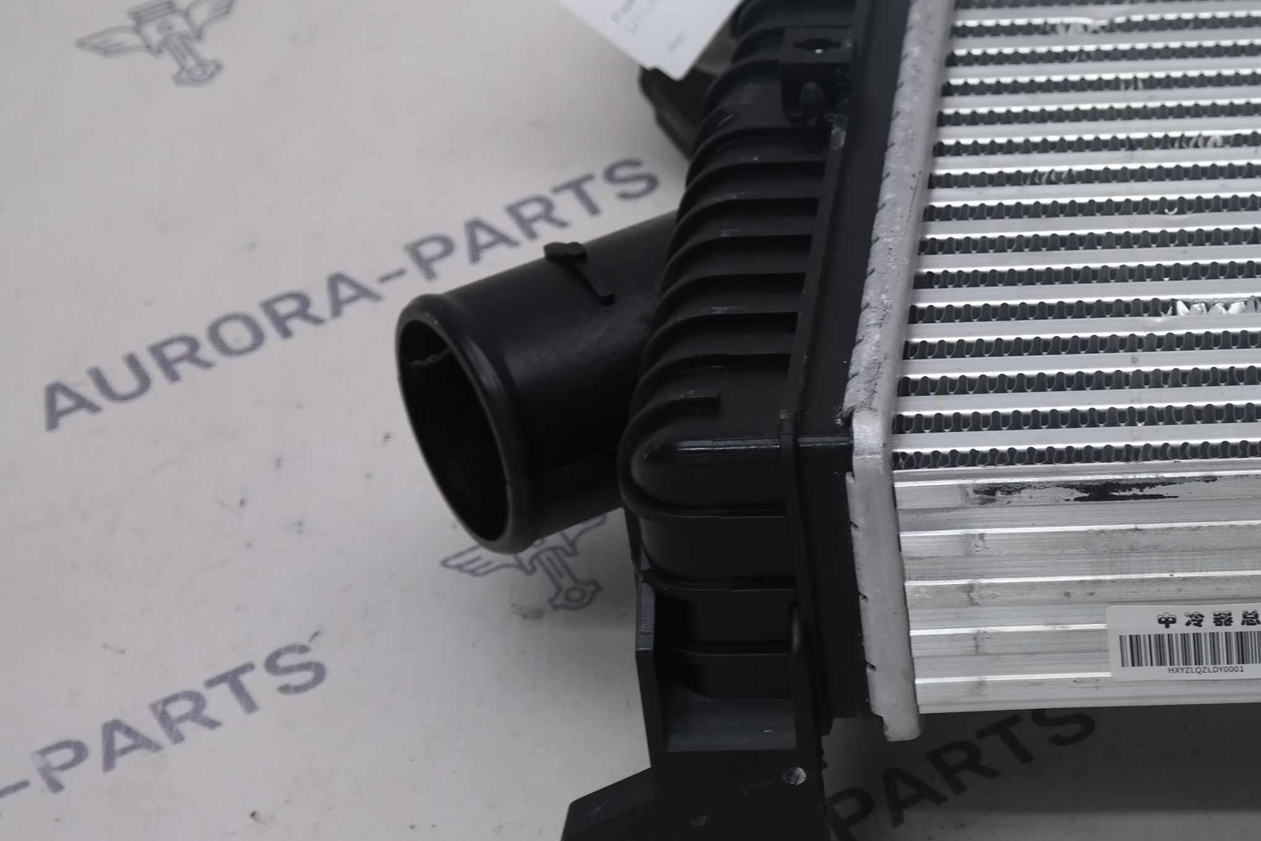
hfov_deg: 15.3
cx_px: 1186
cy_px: 400
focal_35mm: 132
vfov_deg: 10.4
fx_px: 4624
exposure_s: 1/80
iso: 400
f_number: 5.6
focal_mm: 45
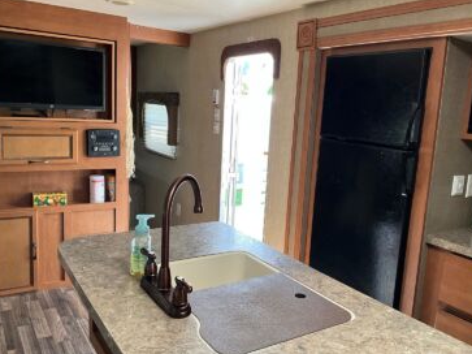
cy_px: 180
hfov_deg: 56.8
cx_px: 250
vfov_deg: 44.1
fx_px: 436
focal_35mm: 32
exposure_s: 1/65
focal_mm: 3
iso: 64
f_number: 1.8
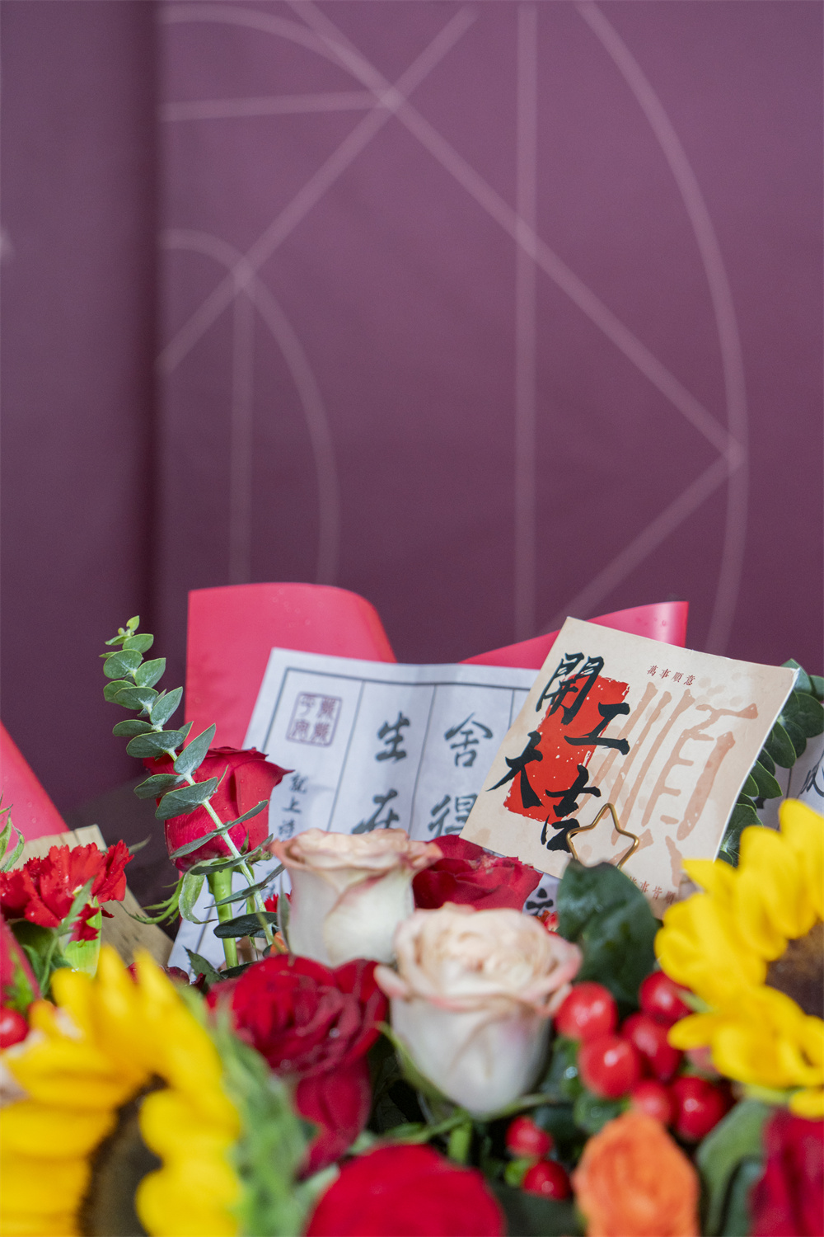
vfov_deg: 45.4
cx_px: 412
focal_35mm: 43
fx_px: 1476
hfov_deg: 31.2
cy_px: 618
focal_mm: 43
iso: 2000
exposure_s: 1/80
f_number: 4
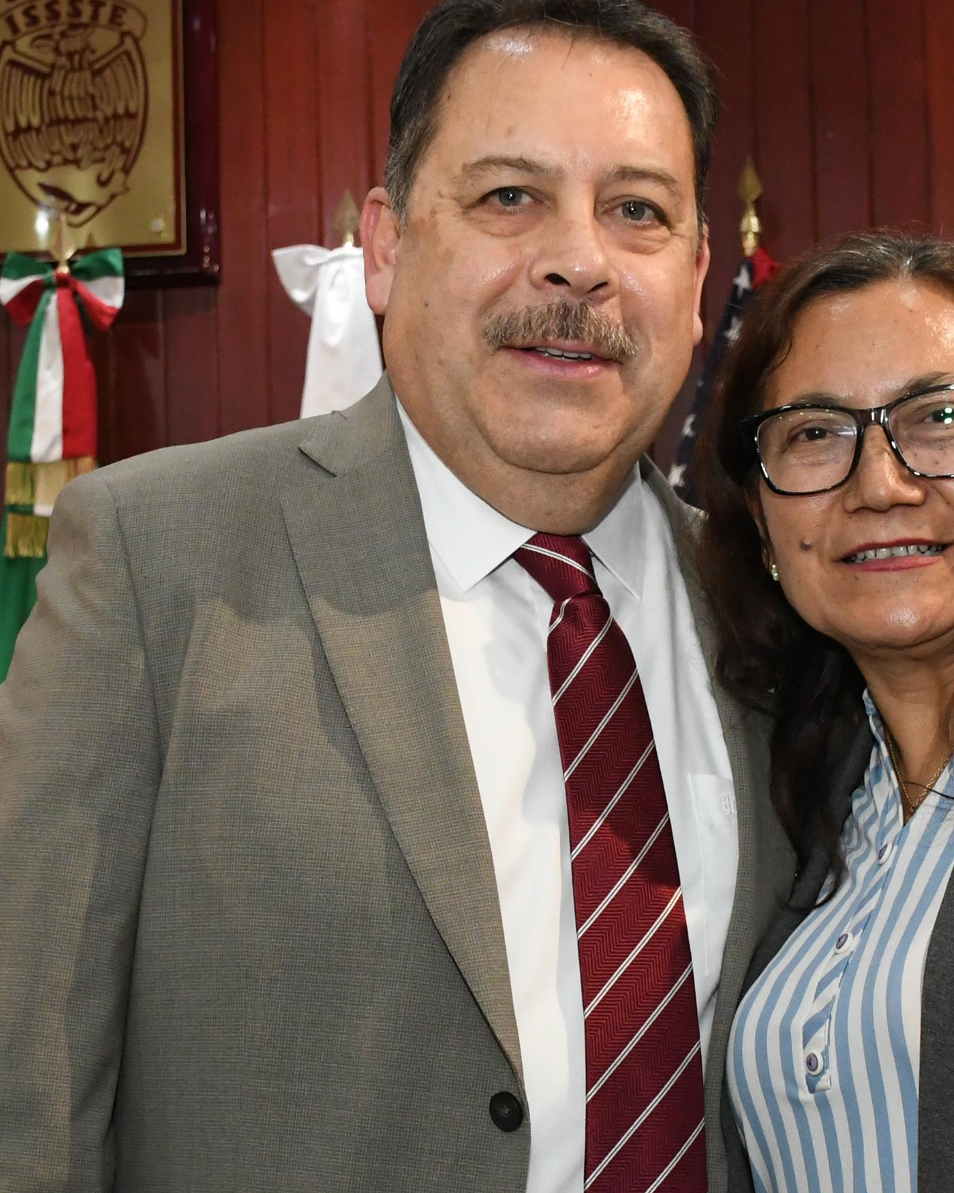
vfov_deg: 22.2
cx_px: 577
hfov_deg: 17.8
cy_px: 756
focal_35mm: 86
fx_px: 3035
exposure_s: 1/100
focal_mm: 26
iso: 3200
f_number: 5.6
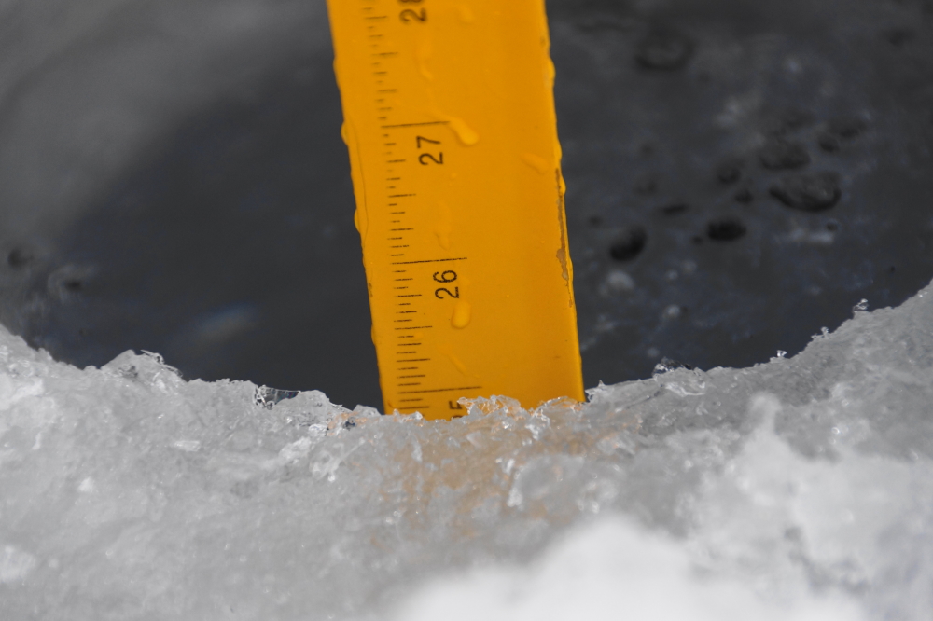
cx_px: 466
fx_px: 8161
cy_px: 310
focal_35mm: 315
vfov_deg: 4.4
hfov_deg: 6.5
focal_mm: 210
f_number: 6.3
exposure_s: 1/400
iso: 200
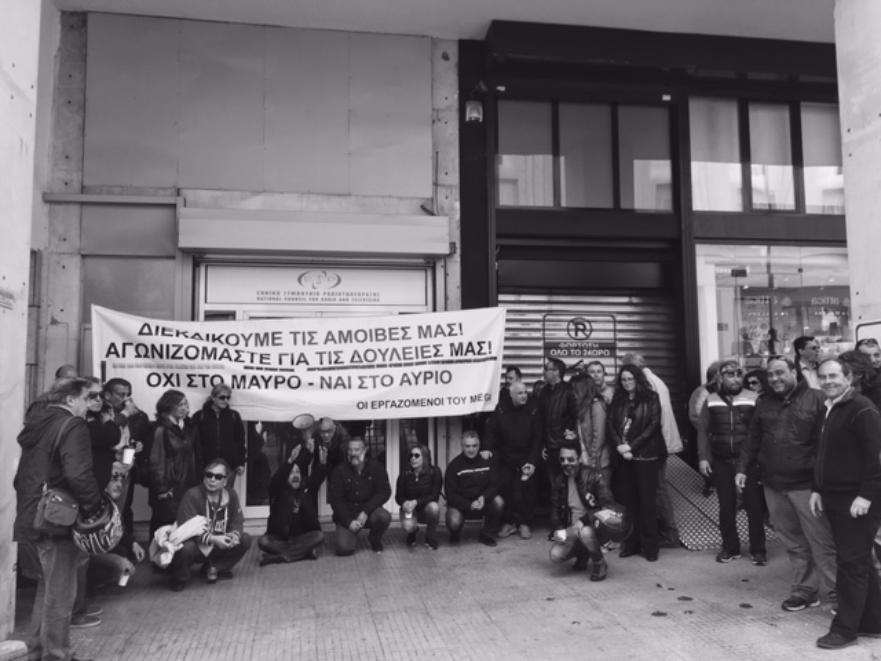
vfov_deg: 48.2
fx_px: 738
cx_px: 440
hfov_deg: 61.7
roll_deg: +0.2
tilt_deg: +5.9
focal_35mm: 29
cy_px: 330
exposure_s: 1/100
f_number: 2.2
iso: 25
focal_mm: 4.15
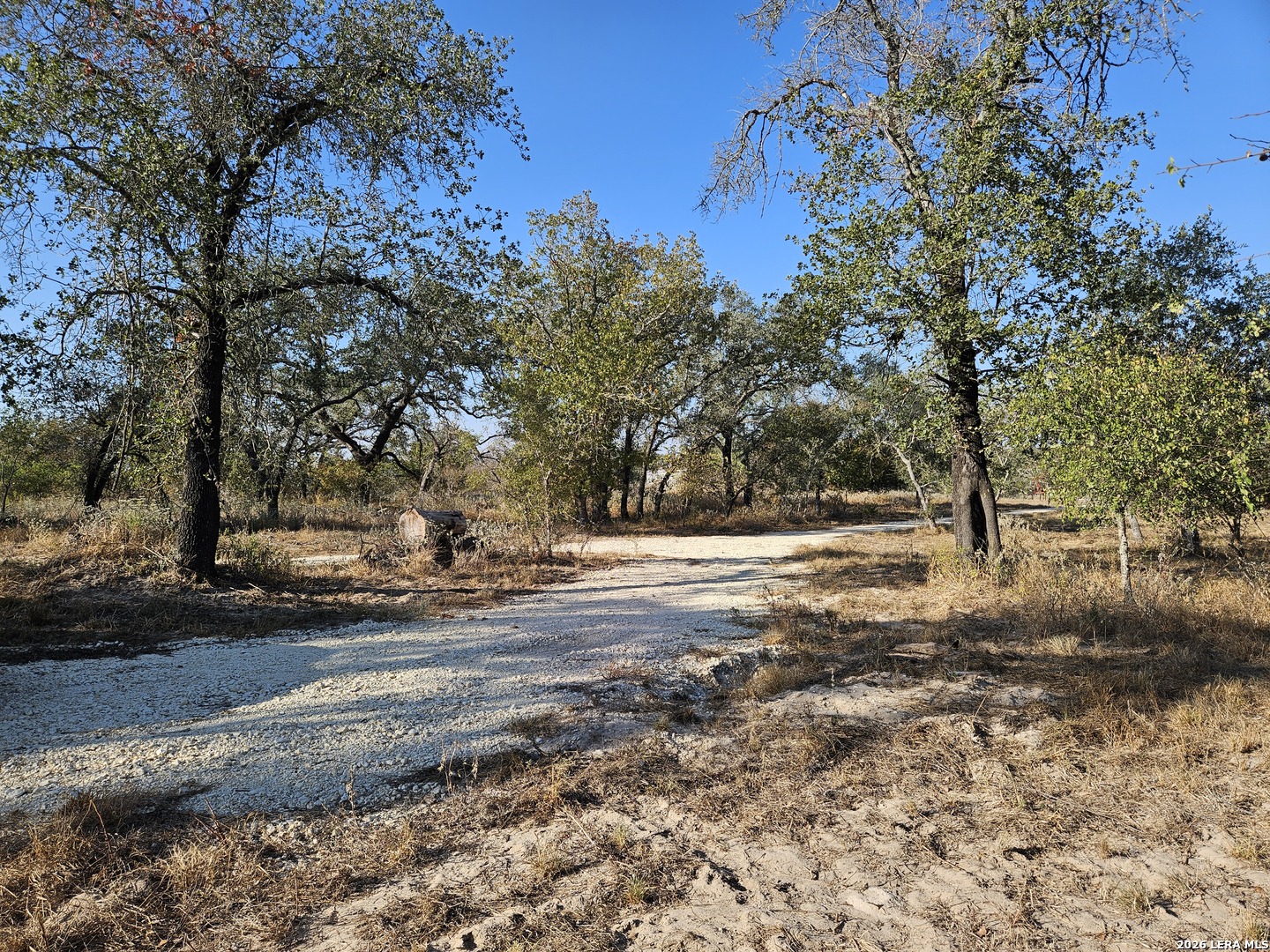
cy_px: 476
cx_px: 635
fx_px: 844
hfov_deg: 73.9
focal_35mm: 23
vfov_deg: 58.9
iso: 25
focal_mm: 5.4
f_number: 1.8
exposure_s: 1/1176
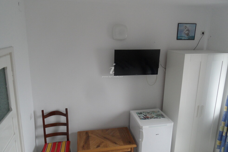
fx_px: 165
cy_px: 73
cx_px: 115
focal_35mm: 26
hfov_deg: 69.4
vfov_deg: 49.5
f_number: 3.2
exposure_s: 1/30
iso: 200
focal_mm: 3.9
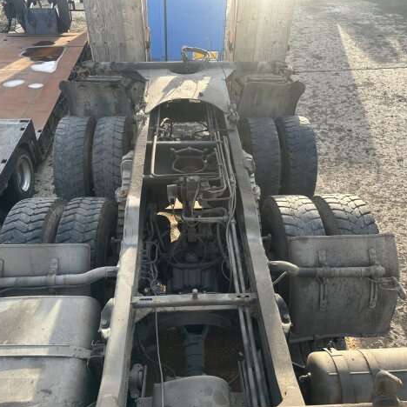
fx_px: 386
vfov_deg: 55.6
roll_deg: +0.5
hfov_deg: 55.6
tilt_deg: -37.7
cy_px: 201
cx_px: 202
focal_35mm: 29
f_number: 1.78
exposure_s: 1/704
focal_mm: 6.86
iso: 80
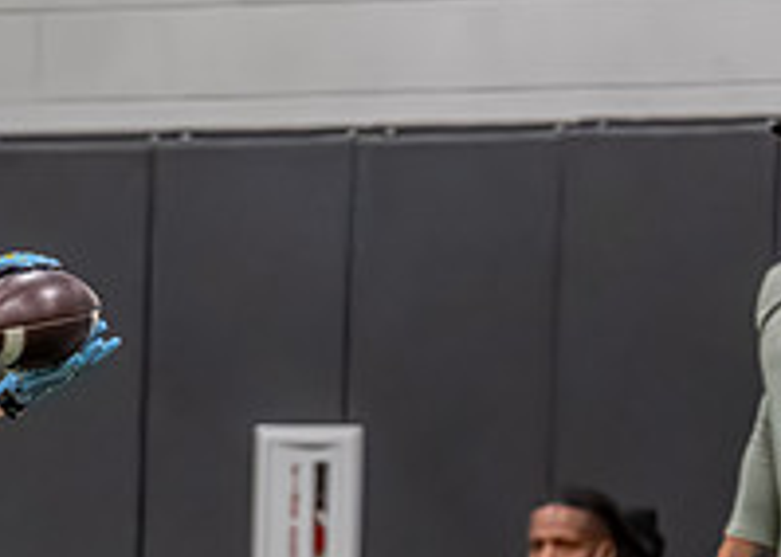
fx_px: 11442
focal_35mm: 516
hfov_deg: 3.9
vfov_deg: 2.8
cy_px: 558
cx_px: -366
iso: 6400
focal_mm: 118
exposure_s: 1/1000
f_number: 2.8
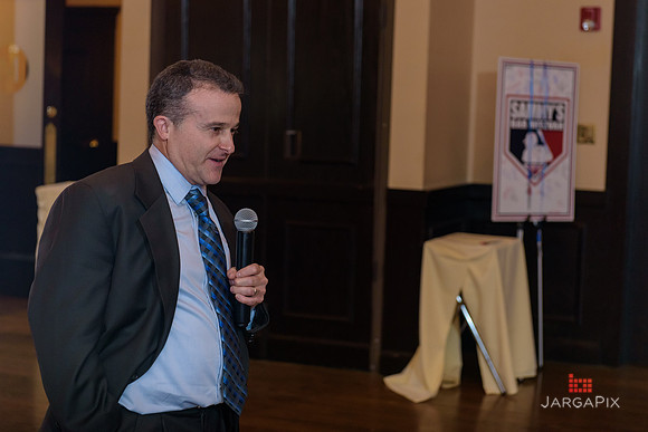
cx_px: 324
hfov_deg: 27.8
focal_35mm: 73
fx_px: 1312
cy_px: 194
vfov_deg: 18.7
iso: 1600
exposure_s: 1/125
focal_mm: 66
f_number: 3.2
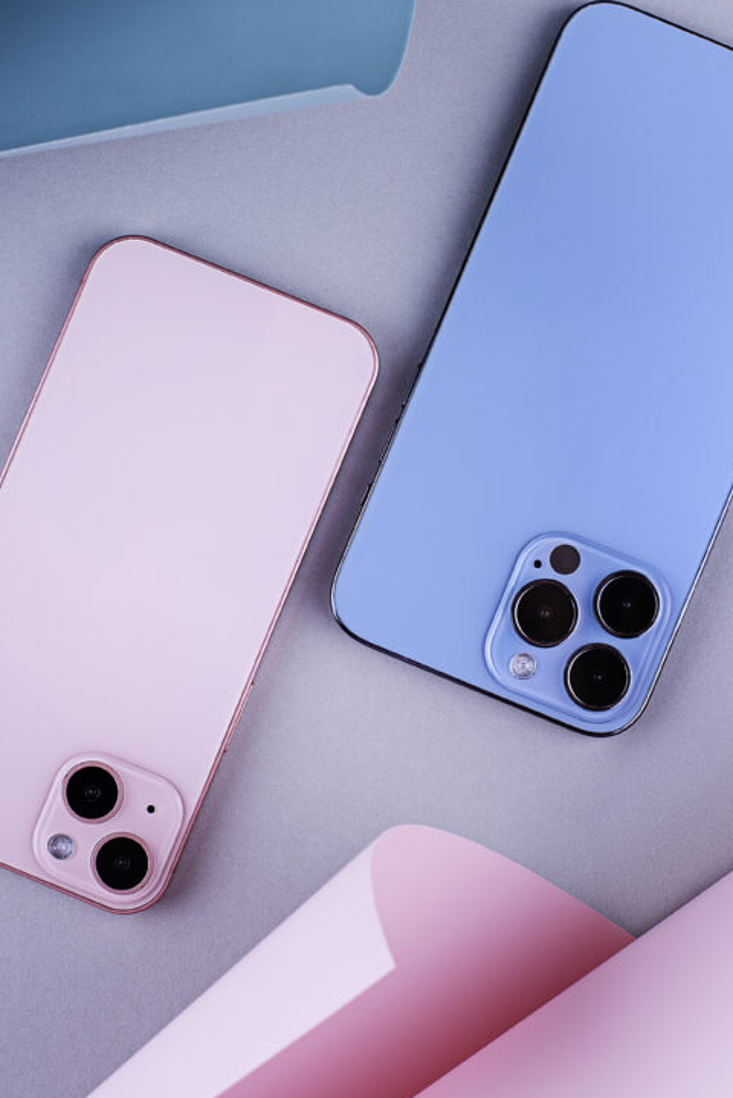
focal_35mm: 80
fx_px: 2441
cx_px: 351
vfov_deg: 25.3
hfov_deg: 17.1
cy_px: 490
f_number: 9
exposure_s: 1/100
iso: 100
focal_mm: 50
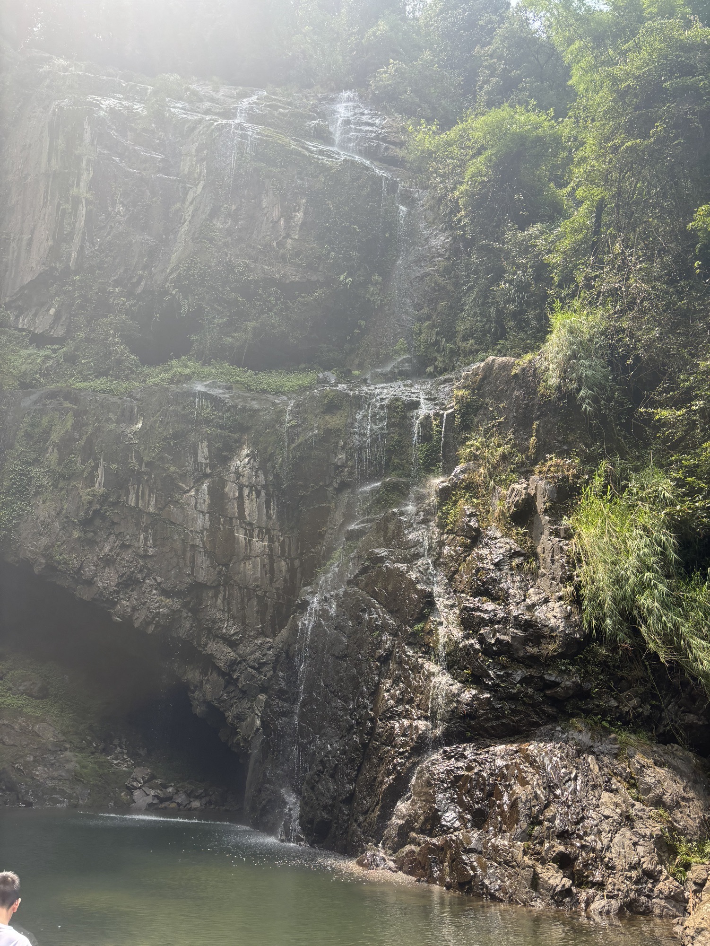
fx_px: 710
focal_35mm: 26
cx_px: 355
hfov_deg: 53.1
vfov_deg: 67.3
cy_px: 473
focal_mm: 5.96
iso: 50
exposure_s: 1/626
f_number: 1.6
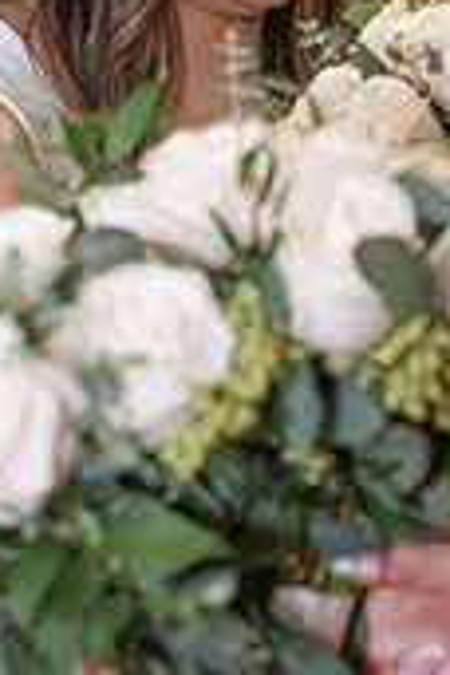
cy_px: 174
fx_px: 2869
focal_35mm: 153
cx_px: 233
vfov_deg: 13.4
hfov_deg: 9.0
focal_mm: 58
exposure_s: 1/40
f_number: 4
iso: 400
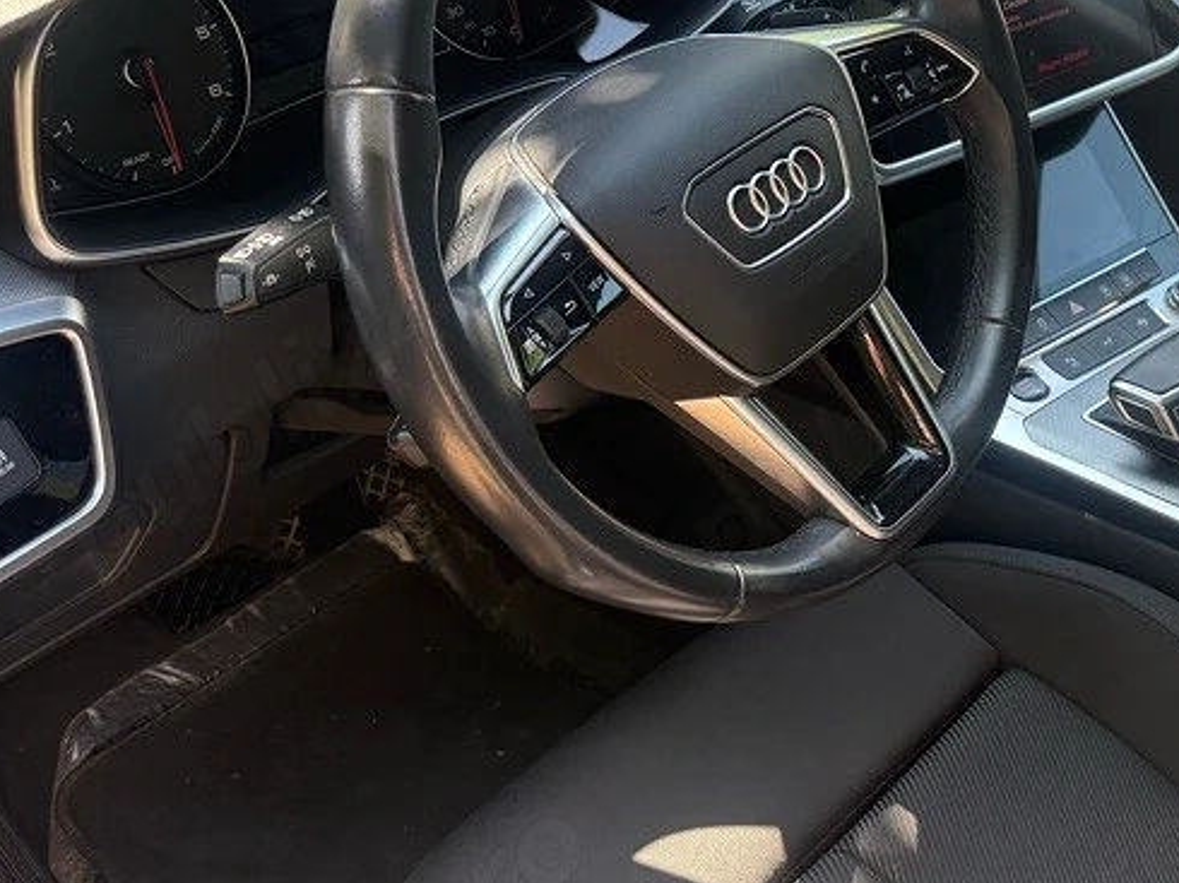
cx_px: 1107
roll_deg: -8.3
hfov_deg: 36.0
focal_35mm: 49
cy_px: 399
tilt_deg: -36.0
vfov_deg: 29.6
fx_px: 1668
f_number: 1.78
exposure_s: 1/211
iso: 125
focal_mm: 6.76
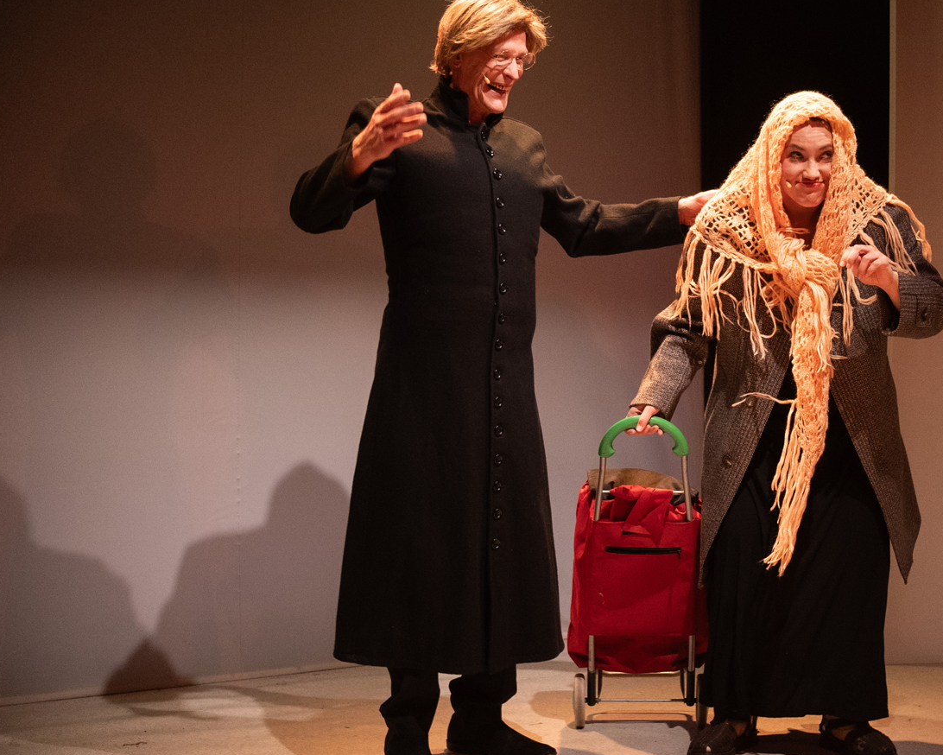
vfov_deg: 27.6
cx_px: 666
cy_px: 347
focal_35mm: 55
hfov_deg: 33.7
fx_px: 1535
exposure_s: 1/160
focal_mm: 27
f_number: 2.8
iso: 3200
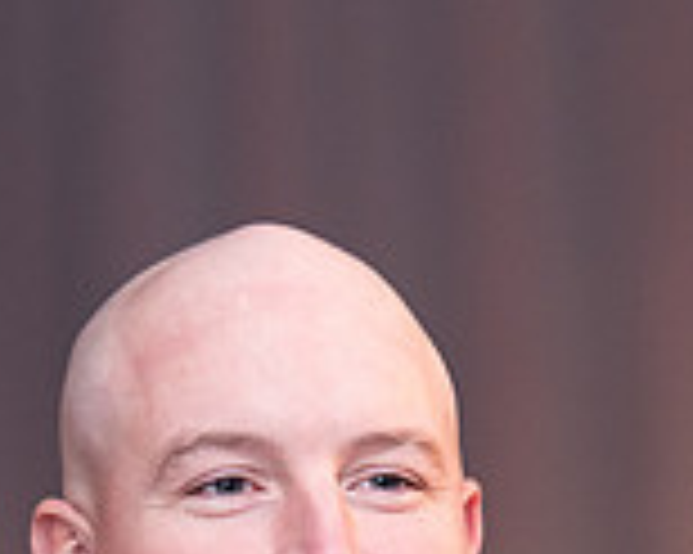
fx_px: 9716
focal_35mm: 474
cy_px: 812
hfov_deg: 4.1
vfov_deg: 3.3
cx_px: 341
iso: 1600
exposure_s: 1/200
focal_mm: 125
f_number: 2.8
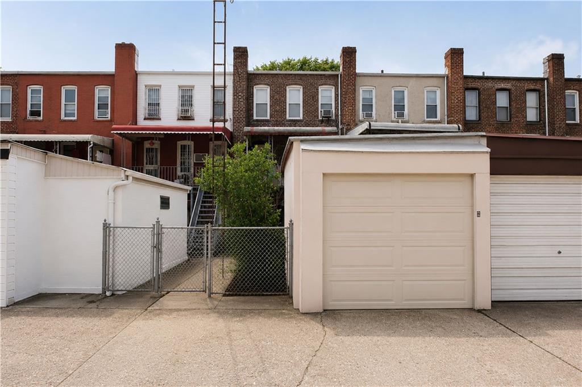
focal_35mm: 19
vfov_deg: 64.5
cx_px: 291
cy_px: 194
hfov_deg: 86.9
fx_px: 307
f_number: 11
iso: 320
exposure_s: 1/160
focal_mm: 12.8
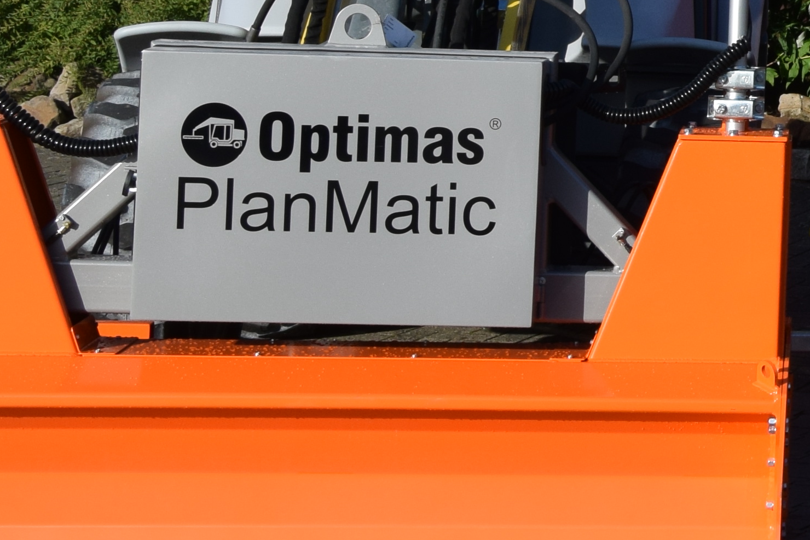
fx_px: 3421
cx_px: 1342
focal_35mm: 152
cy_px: -207
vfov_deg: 8.9
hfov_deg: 12.6
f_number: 9
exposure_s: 1/320
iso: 200
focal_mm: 25
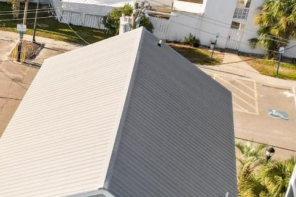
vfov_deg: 18.4
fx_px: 608
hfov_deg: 22.8
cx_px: -136
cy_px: 80
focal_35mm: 74
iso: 140
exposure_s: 1/250
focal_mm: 8.38
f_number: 2.8
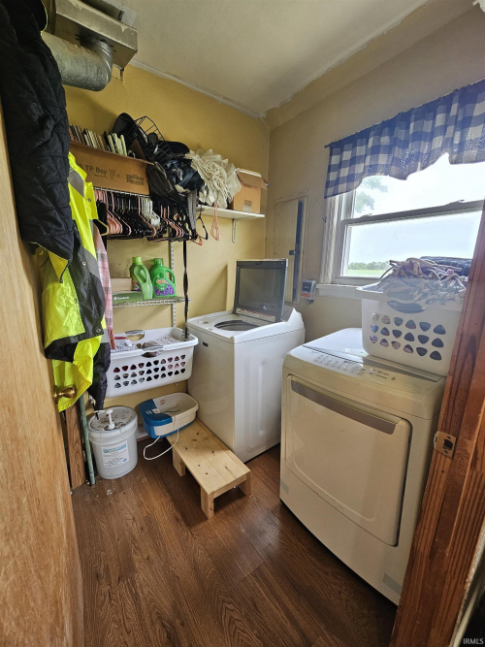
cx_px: 242
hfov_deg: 89.9
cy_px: 324
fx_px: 243
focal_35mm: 13
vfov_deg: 106.2
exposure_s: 1/60
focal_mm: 2.2
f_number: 2.2
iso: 125
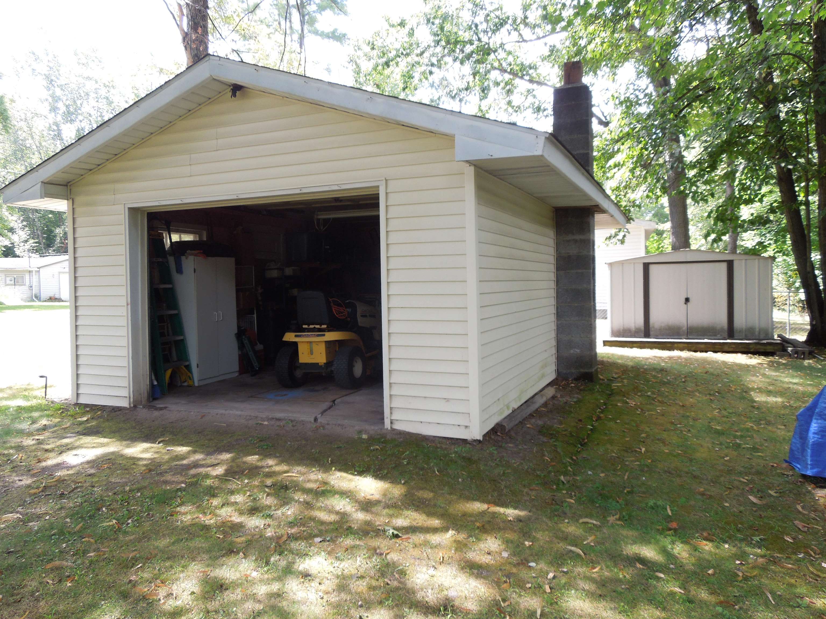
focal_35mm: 25
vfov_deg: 54.9
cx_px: 413
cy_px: 310
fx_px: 597
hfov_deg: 69.4
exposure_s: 1/60
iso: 100
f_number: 3.3
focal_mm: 4.5
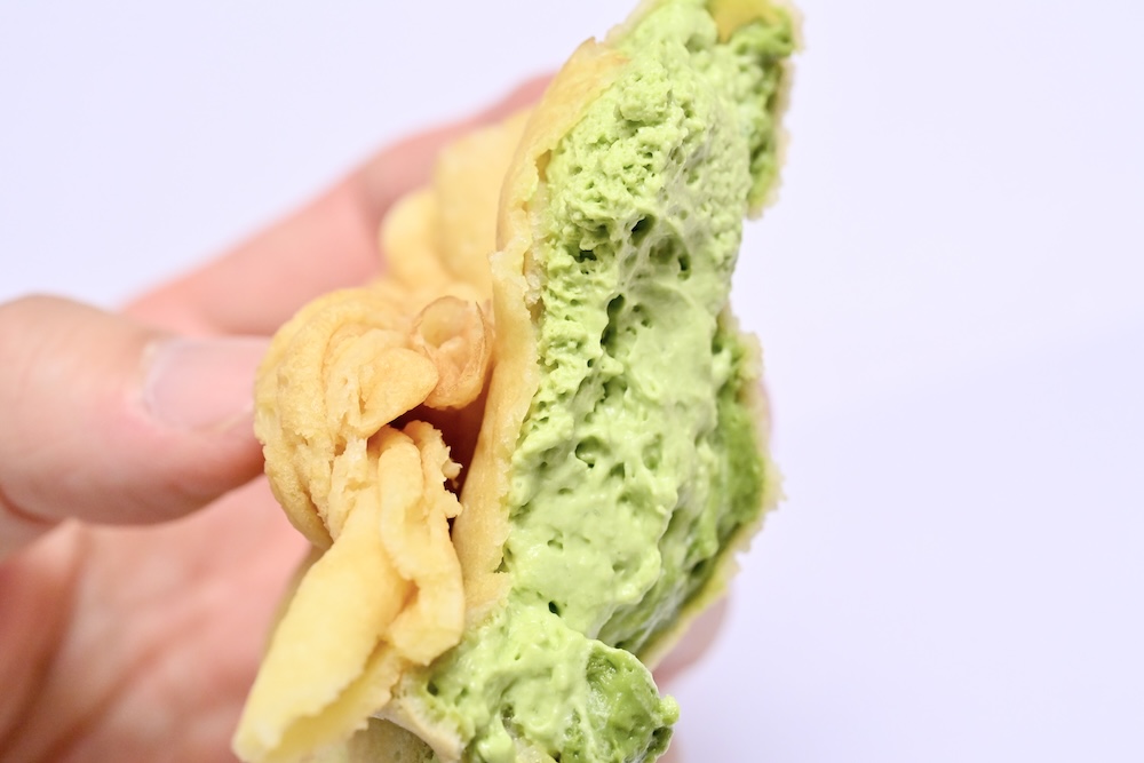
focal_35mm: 60
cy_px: 382
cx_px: 572
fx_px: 1907
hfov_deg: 33.4
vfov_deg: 22.6
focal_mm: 60
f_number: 10
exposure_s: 1/250
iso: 6400
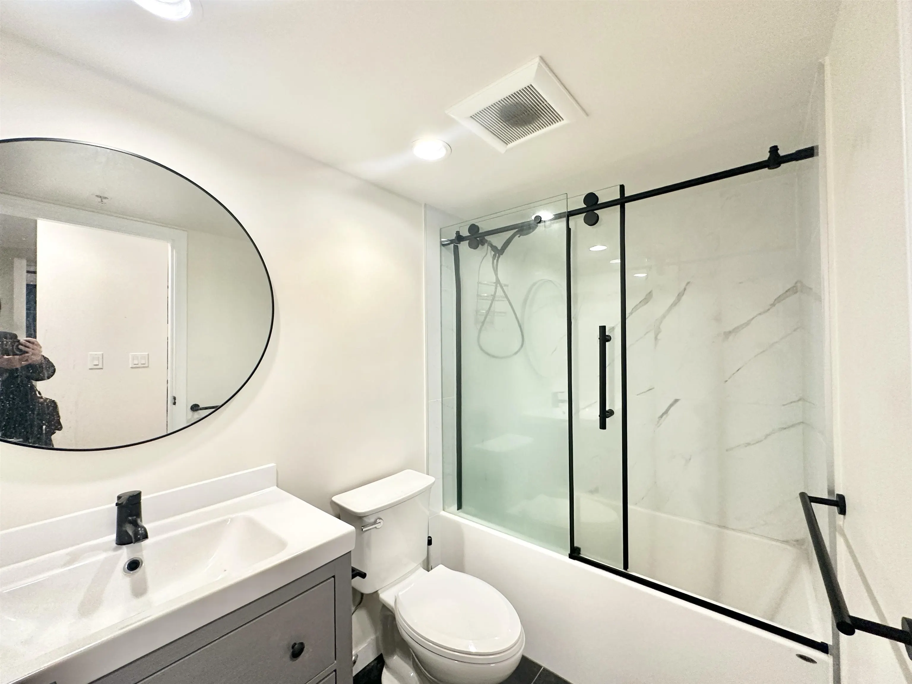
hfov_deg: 102.1
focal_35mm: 14
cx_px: 456
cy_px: 342
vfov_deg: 85.7
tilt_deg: +0.9
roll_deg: +1.4
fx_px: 369
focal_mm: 2.22
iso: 250
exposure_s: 1/120
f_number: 2.2
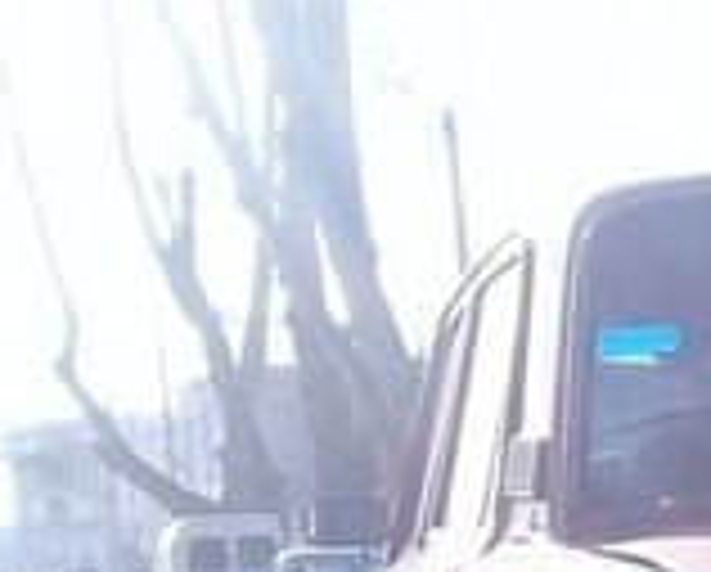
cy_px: 849
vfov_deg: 11.8
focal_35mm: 126
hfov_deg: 13.8
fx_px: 2656
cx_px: 1224
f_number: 2.2
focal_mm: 3.3
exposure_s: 1/464
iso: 50
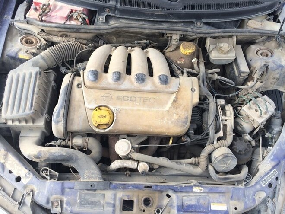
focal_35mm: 29
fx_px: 239
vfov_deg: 48.2
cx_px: 142
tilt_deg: -56.3
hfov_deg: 61.7
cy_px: 107
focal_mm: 4.15
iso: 32
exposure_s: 1/402
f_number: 2.2
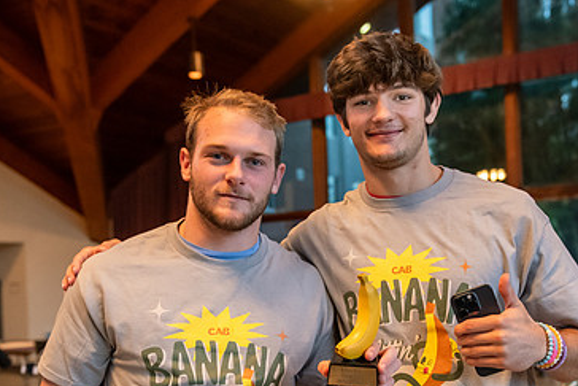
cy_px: 295
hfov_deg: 38.7
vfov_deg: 26.1
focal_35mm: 51
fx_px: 819
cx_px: 343
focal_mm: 32
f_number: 3.2
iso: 4000
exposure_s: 1/125
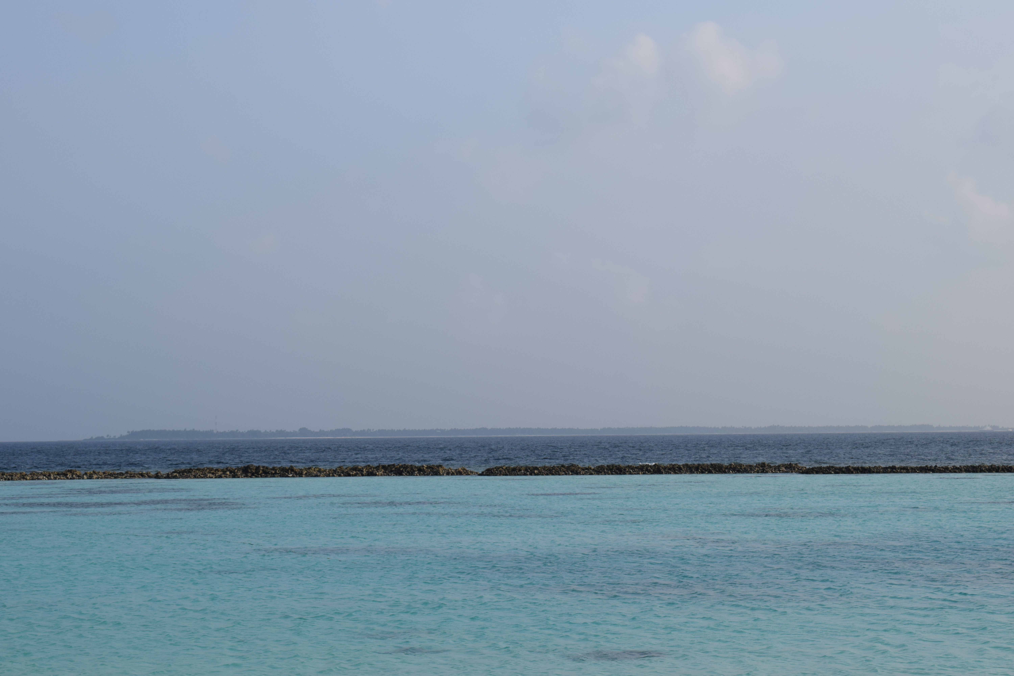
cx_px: 507
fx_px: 2324
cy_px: 338
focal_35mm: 82
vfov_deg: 16.6
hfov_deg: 24.6
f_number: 10
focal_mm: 55
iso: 200
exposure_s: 1/400
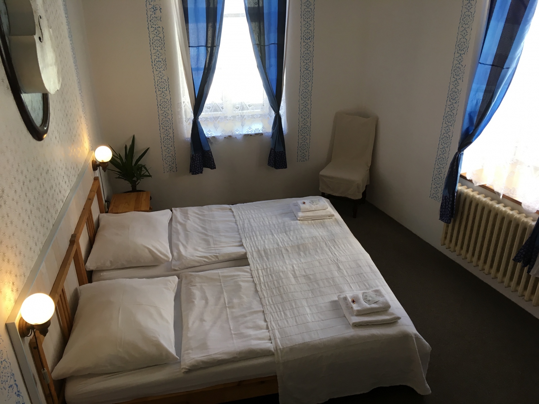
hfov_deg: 61.7
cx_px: 270
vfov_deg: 48.2
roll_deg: +0.0
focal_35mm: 29
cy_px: 202
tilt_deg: -27.5
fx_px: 452
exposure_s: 1/33
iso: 25
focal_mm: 4.15
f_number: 2.2
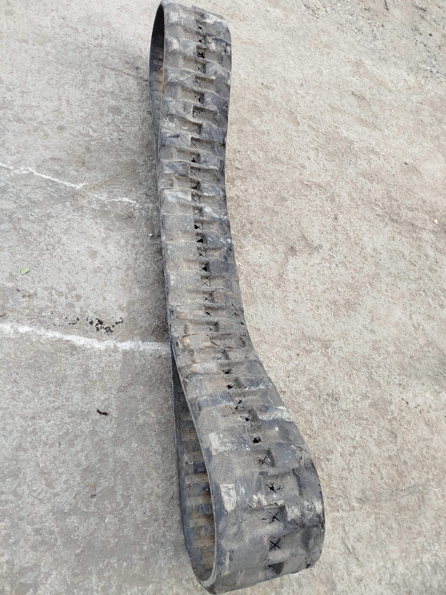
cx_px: 223
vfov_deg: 71.6
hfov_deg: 56.8
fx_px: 412
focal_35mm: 24
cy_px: 298
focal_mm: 5.31
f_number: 1.7
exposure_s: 1/120
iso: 64
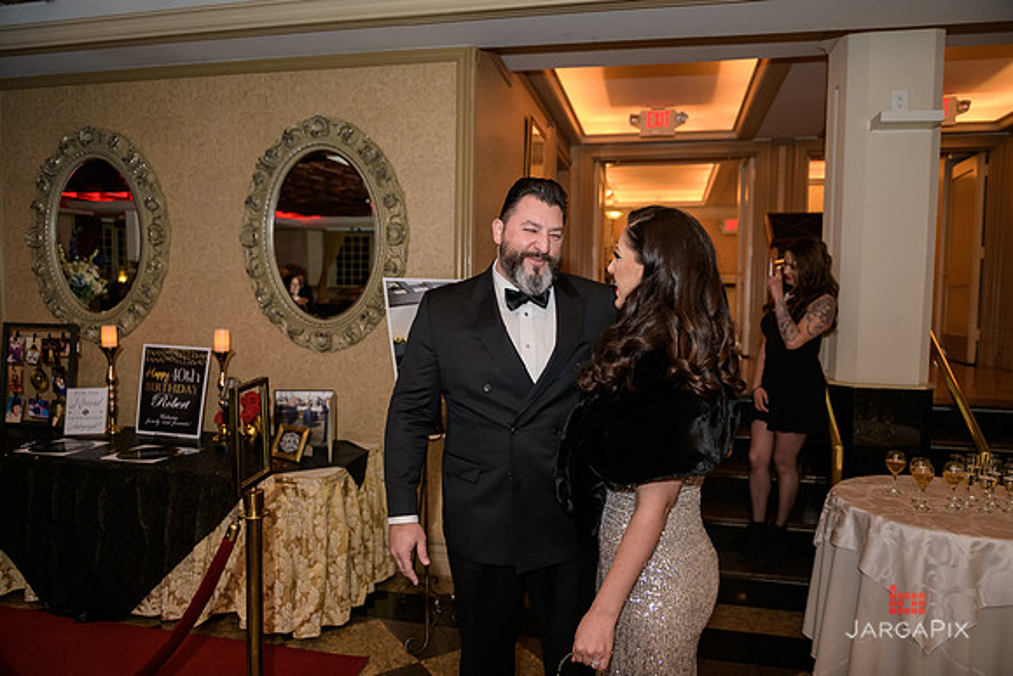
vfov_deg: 53.2
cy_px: 338
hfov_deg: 73.7
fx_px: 675
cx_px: 506
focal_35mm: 24
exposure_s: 1/125
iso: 1600
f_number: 3.2
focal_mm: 24
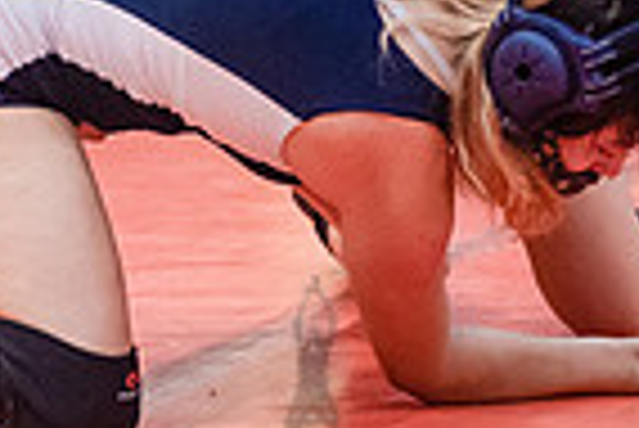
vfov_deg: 3.9
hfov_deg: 5.8
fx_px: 6343
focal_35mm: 357
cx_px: 310
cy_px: -83
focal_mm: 80
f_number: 3.5
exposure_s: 1/400
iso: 4000
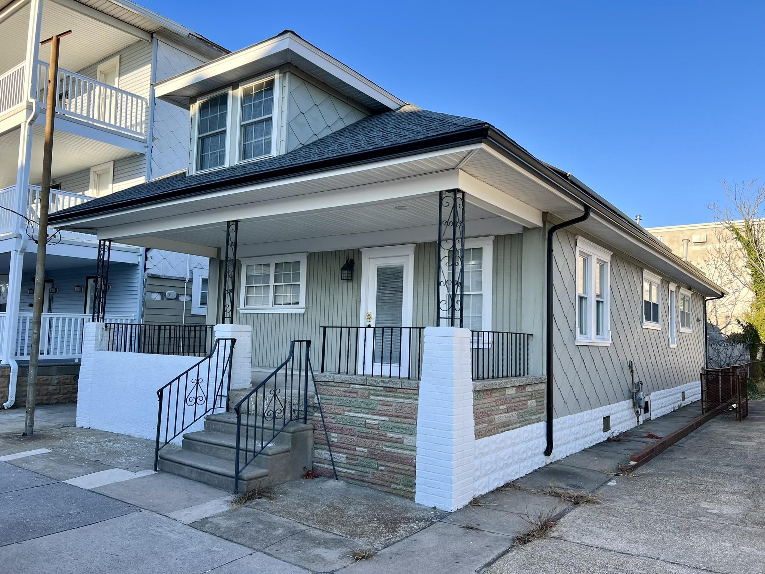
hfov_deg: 67.3
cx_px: 382
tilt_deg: +4.3
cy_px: 287
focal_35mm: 26
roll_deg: -2.2
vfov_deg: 53.1
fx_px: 575
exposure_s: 1/1100
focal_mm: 5.7
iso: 50
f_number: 1.5
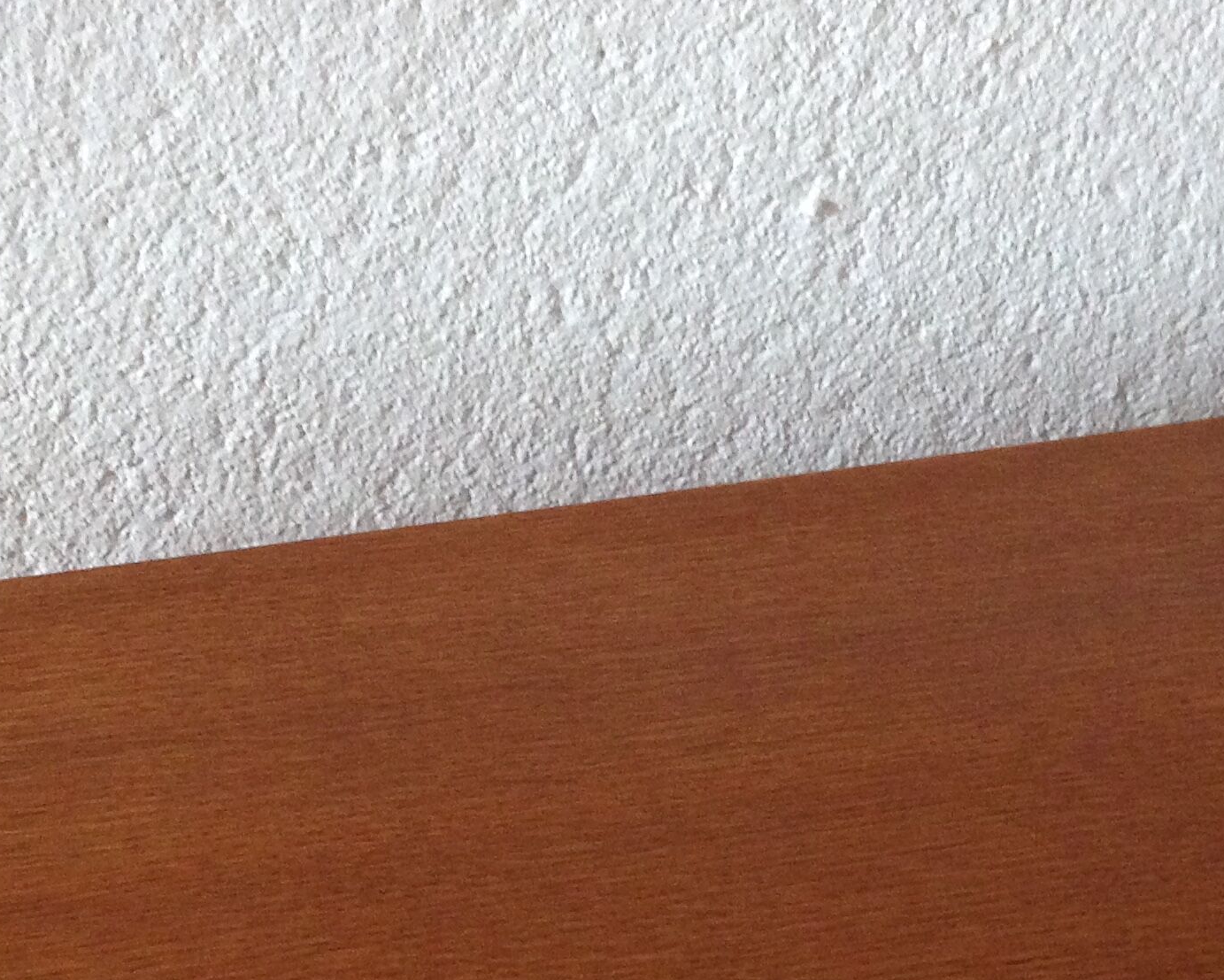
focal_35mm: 76
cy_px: 910
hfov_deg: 25.0
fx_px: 2754
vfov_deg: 19.7
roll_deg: -3.3
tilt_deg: -40.9
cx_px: 527
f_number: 2.4
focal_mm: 4.12
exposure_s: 1/20
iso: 250
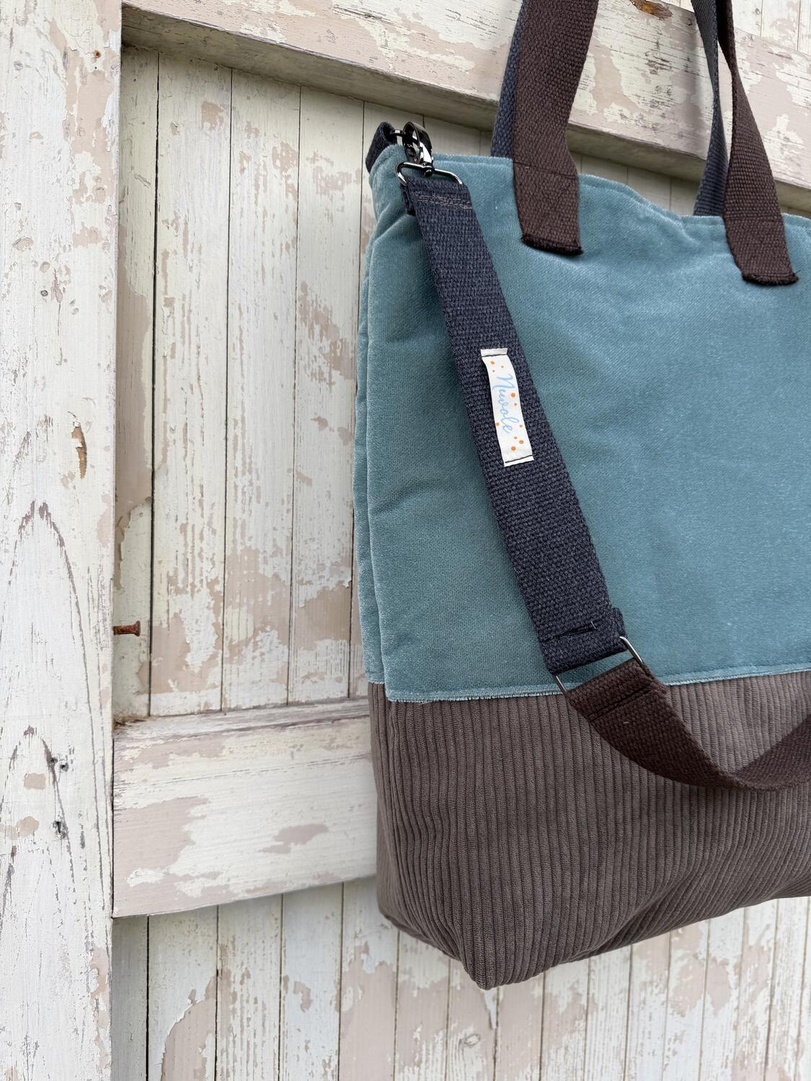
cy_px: 540
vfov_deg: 71.6
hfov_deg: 56.8
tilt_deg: -9.7
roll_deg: -5.6
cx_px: 406
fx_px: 750
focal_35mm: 24
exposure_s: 1/345
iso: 80
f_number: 1.78
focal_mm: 6.76
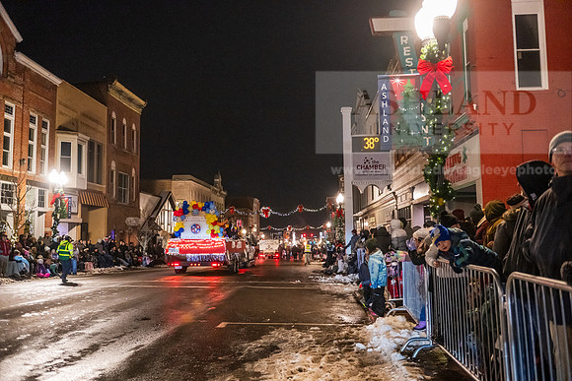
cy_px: 190
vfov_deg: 38.9
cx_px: 286
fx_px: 540
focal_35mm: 34
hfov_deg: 55.8
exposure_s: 1/250
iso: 6400
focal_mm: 34
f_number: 3.2
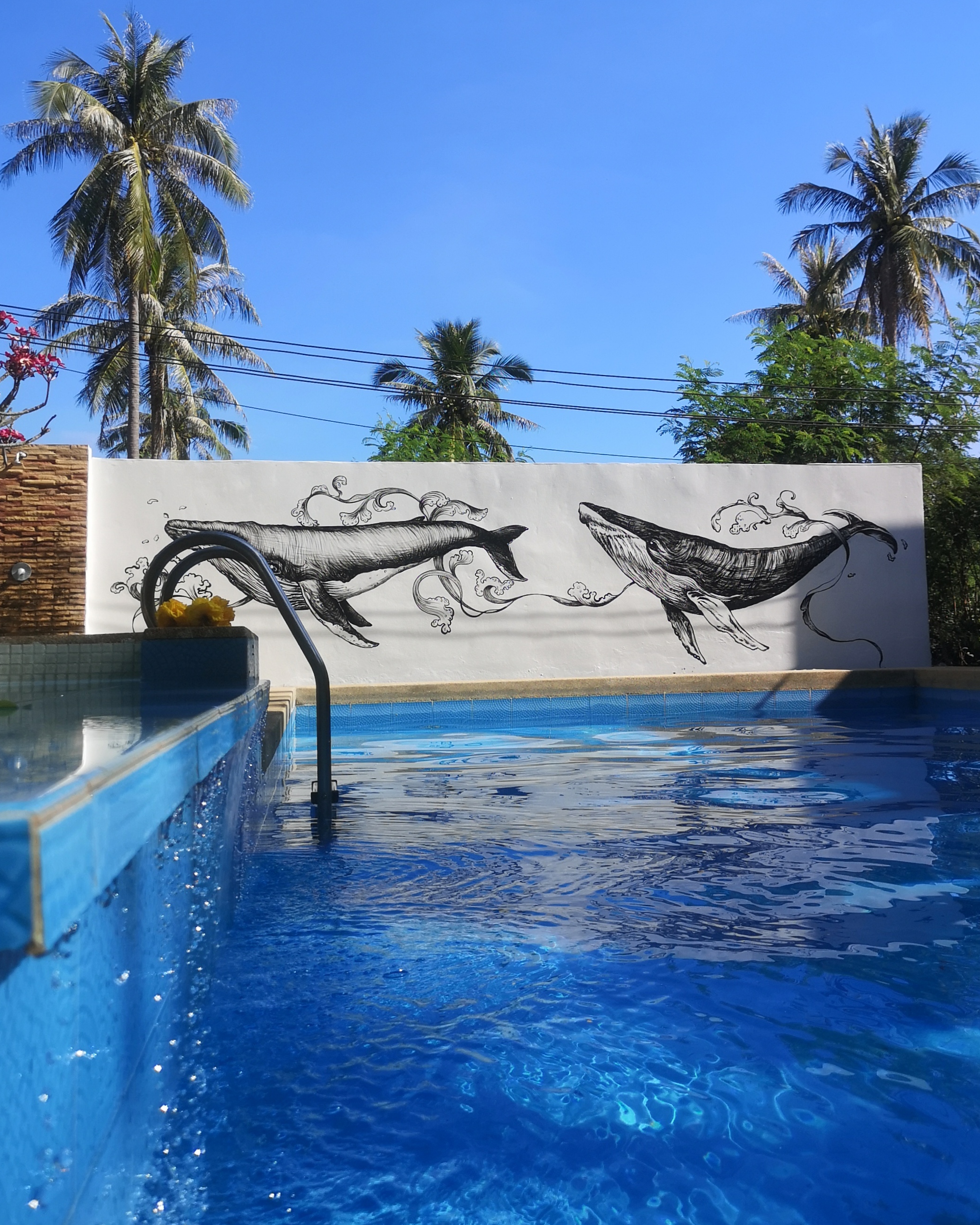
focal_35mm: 36
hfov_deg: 41.0
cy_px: 527
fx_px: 1305
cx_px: 577
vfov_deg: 50.1
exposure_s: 1/2227
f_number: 1.8
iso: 50
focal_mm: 5.58
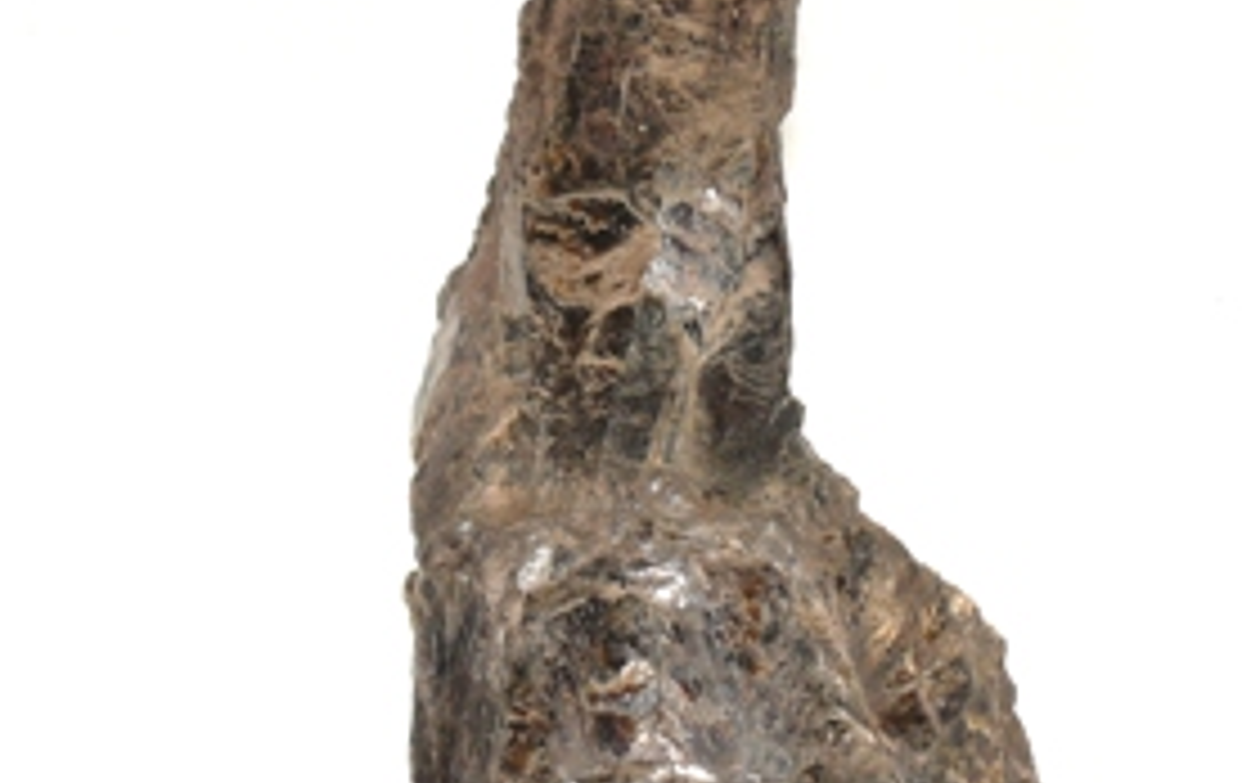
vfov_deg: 21.9
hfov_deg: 35.7
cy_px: 781
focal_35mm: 57
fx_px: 1944
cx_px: 670
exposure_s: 1/125
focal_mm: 7.4
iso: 100
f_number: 4
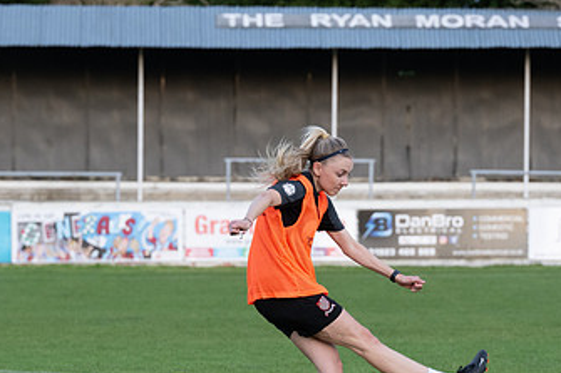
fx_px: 3800
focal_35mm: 244
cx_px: 291
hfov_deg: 8.4
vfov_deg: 5.6
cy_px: 244
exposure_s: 1/640
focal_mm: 94
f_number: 3.2
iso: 1000
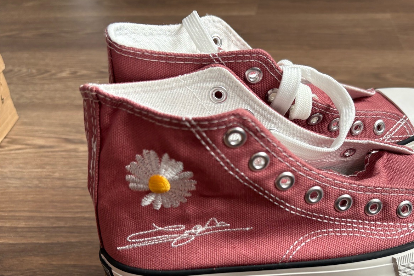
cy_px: 194
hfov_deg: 51.0
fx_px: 426
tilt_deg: -39.9
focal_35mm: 37
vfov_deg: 35.4
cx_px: 273
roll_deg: +2.2
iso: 125
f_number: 1.6
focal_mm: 5.96
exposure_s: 1/50
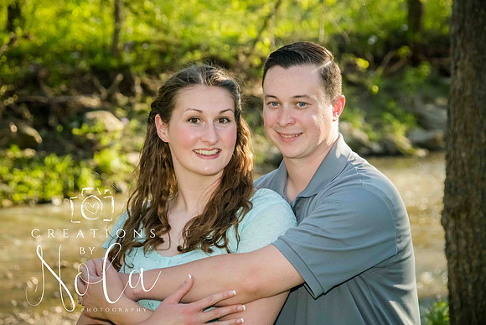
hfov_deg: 18.6
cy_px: 162
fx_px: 1485
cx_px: 243
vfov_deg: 12.5
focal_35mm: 110
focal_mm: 110
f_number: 8
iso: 1600
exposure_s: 1/800
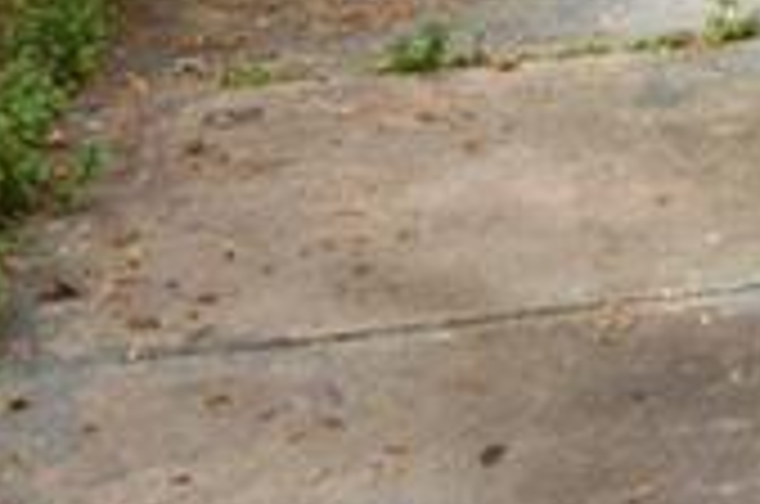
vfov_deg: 11.5
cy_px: -806
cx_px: 989
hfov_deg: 20.5
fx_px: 1917
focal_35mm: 91
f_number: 4.5
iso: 100
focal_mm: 10
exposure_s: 1/160
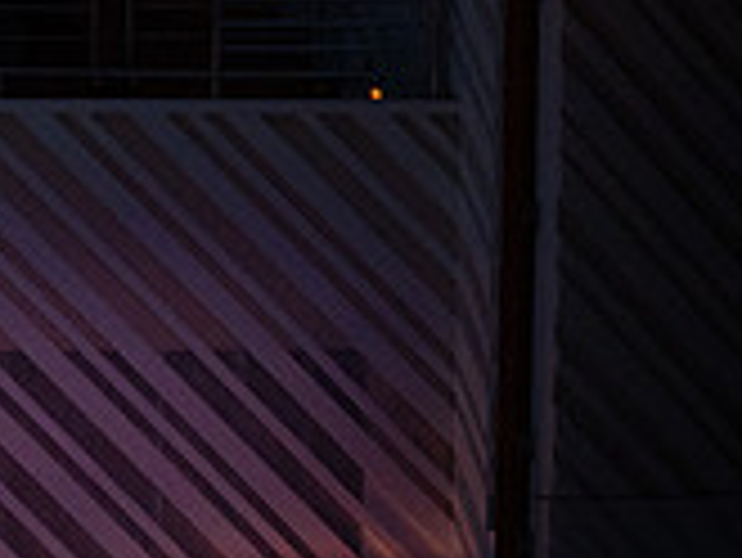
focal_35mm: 267
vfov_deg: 5.5
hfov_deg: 7.2
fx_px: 5727
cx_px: -522
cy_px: 682
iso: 8000
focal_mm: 79
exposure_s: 1/400
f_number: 4.5
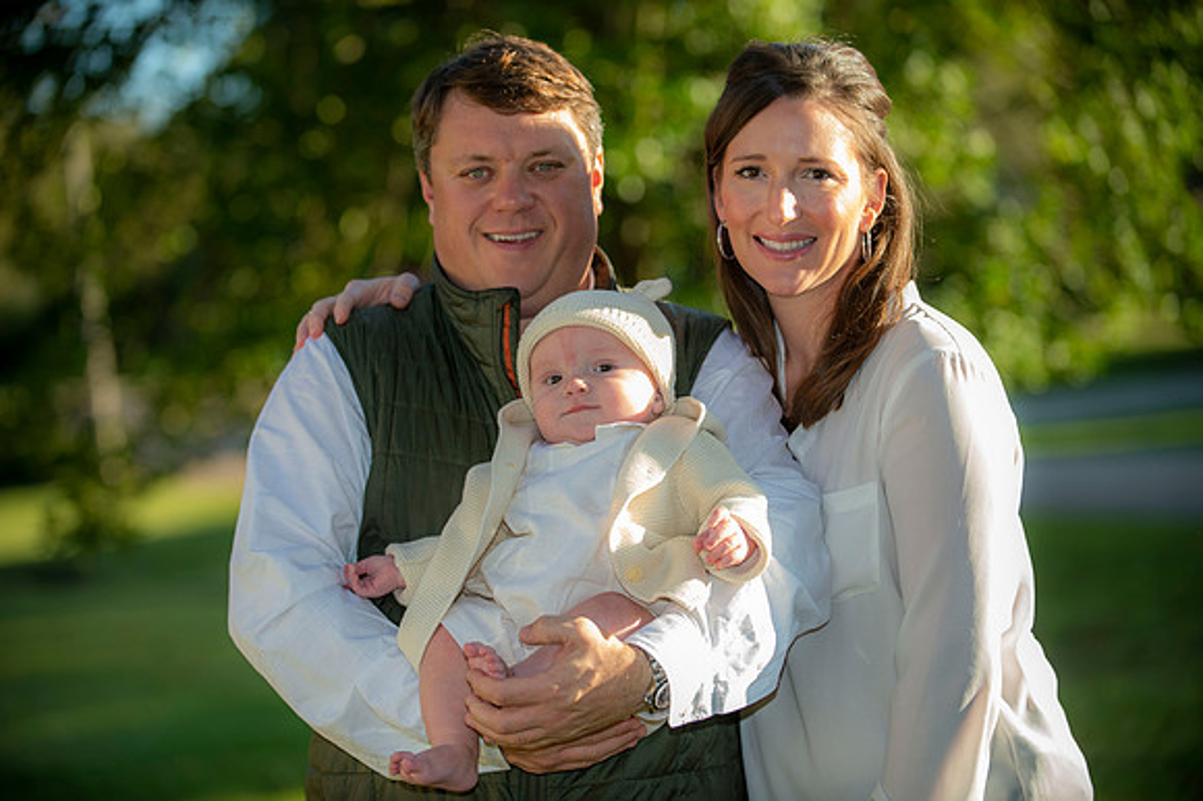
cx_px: 602
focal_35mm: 105
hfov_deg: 19.5
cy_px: 400
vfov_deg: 13.0
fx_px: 3507
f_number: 3.2
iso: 100
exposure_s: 1/250
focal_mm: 105
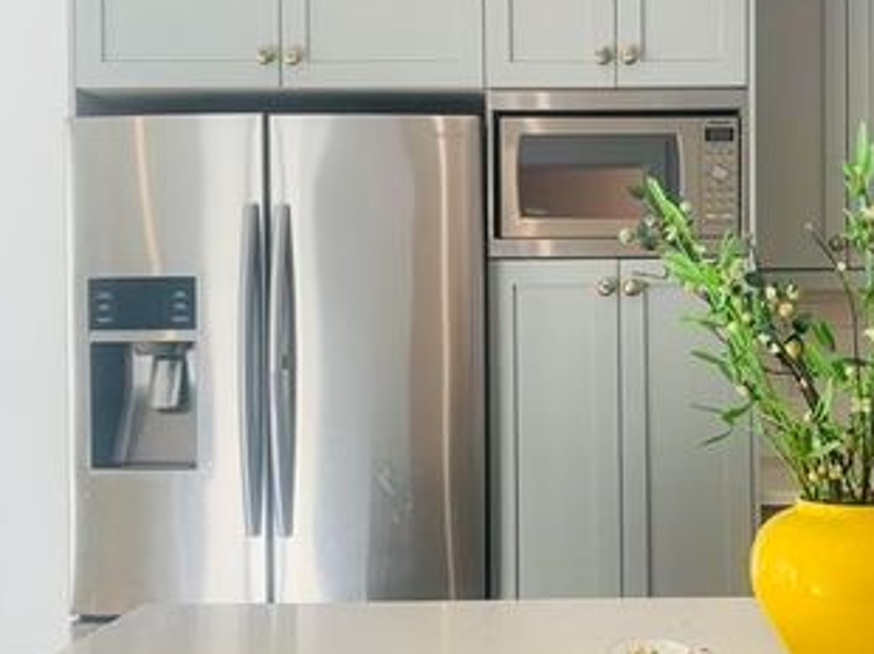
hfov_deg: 43.5
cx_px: 646
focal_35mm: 42
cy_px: 331
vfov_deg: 34.3
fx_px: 1060
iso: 100
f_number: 1.8
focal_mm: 4.25
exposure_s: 1/120
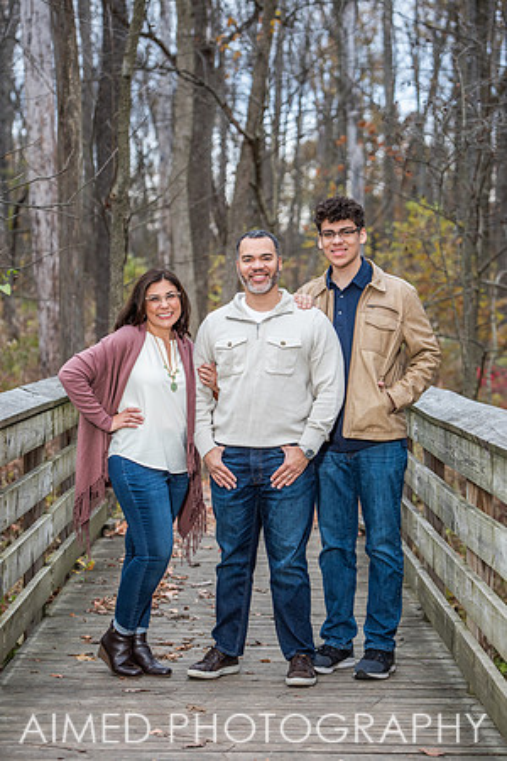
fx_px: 2070
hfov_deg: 14.0
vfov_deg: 20.8
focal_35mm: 98
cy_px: 380
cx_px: 254
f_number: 4
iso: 400
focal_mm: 98
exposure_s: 1/200
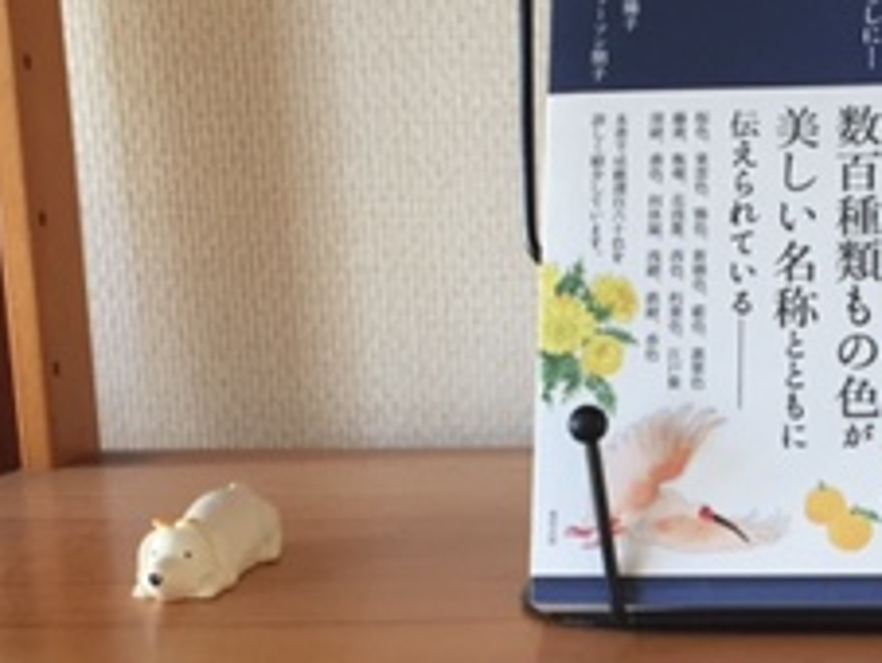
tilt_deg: -14.3
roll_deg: +1.4
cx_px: 683
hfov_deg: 23.5
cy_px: 601
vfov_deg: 17.7
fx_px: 2092
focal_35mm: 82
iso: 100
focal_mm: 4.15
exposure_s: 1/30
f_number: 2.2
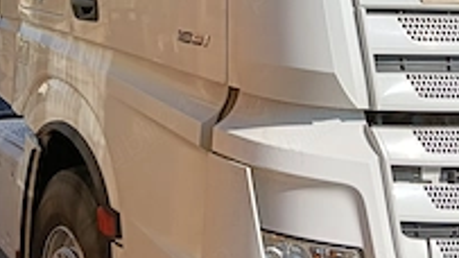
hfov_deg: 36.0
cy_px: -9
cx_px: 237
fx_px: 706
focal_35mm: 58
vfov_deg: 20.0
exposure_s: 1/700
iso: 50
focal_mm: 3.98
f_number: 1.8
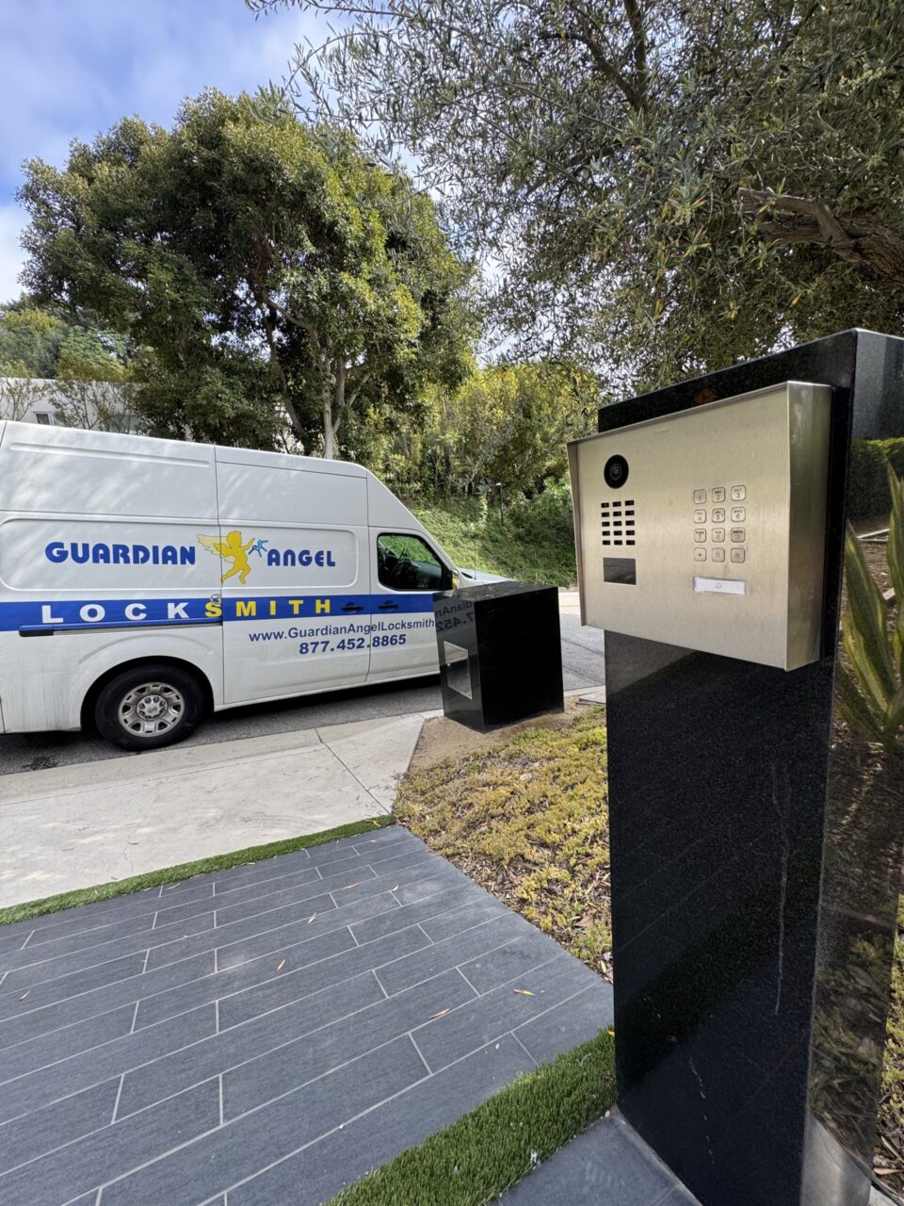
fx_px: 487
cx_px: 452
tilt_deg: -7.8
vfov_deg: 102.1
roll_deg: +4.1
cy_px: 603
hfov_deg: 85.7
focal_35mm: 14
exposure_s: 1/347
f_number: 2.2
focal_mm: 2.22
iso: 40
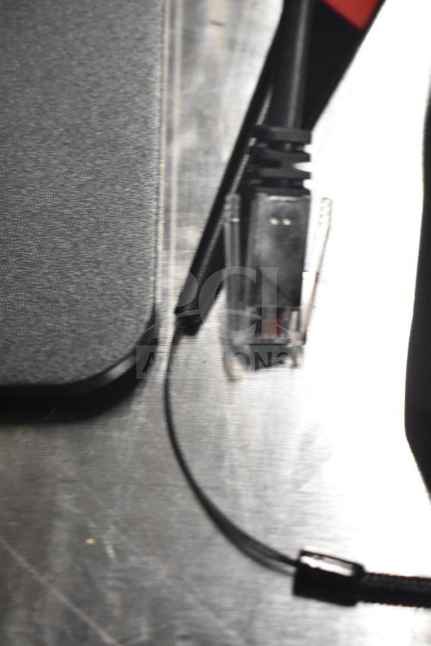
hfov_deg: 23.8
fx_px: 1024
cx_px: 216
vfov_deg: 35.1
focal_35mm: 57
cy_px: 323
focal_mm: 38
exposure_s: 1/60
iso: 4500
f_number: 4.8
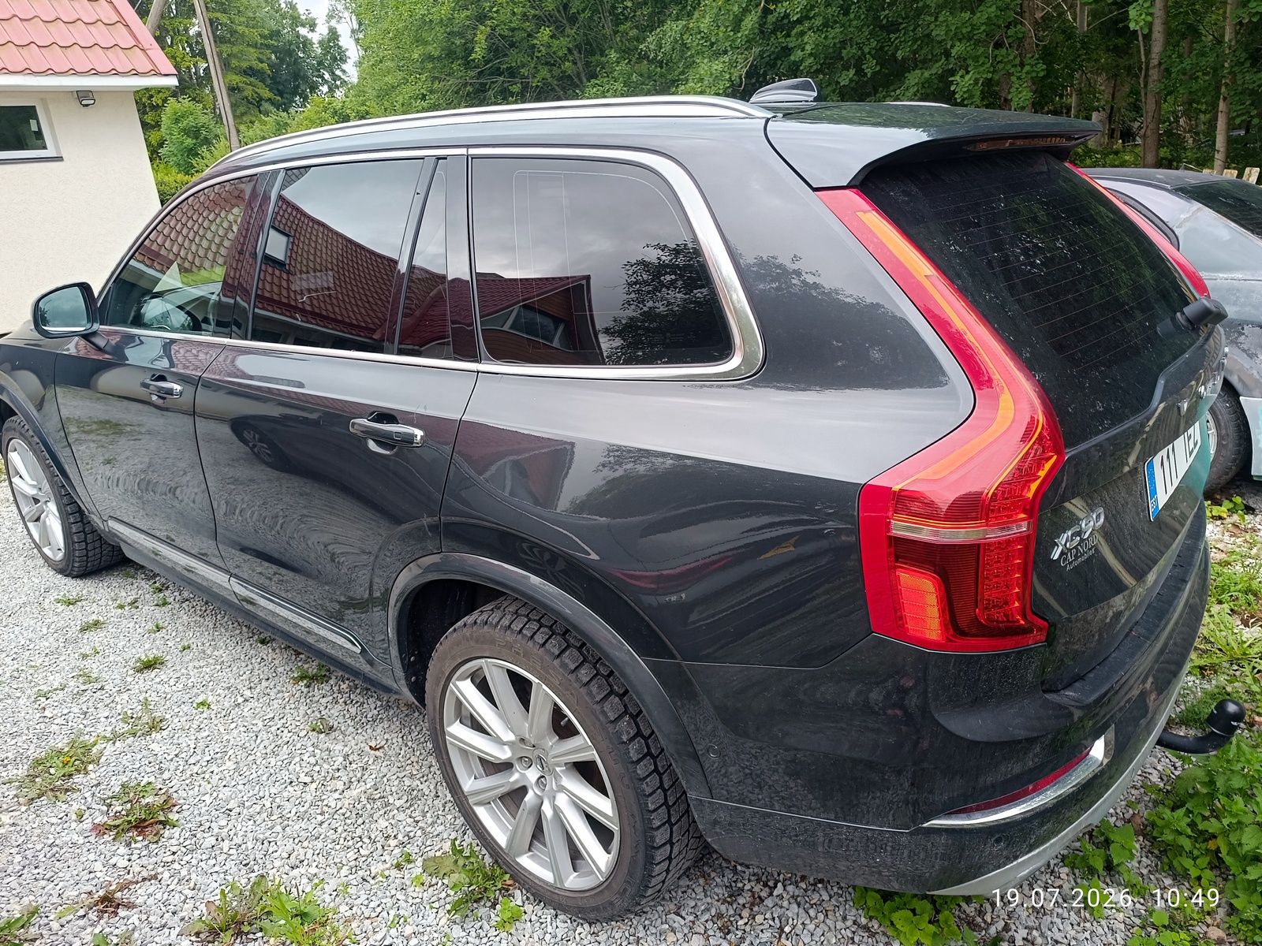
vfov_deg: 56.8
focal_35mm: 24
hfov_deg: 71.6
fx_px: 875
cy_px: 473
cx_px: 631
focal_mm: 6.14
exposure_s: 1/100
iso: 69
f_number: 1.65
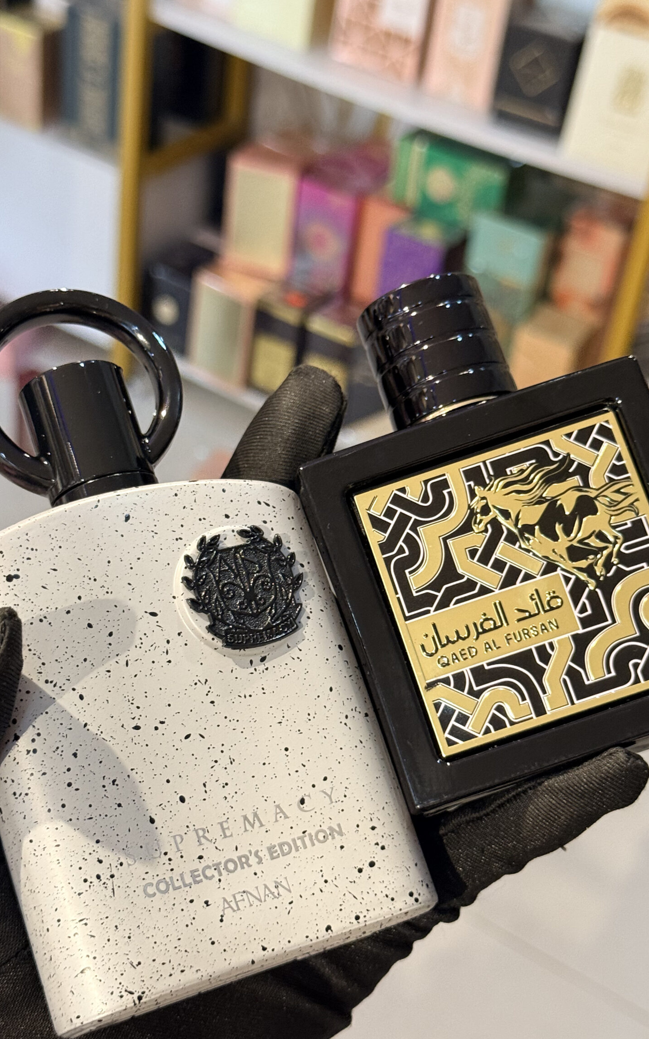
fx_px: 1613
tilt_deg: -35.7
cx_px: 344
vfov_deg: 35.7
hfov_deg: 22.7
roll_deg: -10.3
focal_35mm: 57
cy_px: 540
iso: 250
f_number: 1.78
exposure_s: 1/50
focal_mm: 6.76
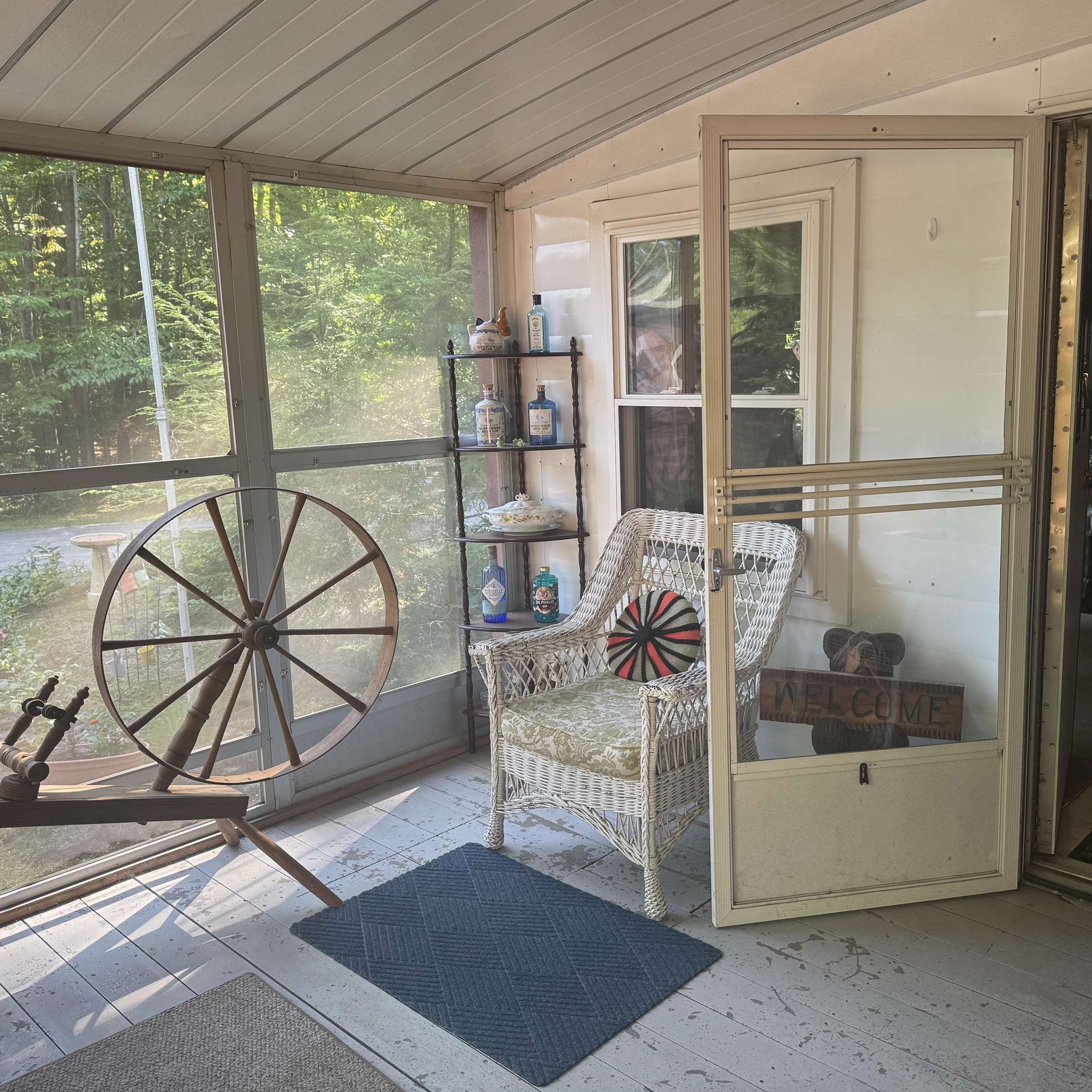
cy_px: 535
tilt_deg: -9.8
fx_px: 1035
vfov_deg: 55.6
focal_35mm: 29
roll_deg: +1.9
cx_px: 618
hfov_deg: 55.4
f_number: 1.78
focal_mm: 6.76
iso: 80
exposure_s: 1/121
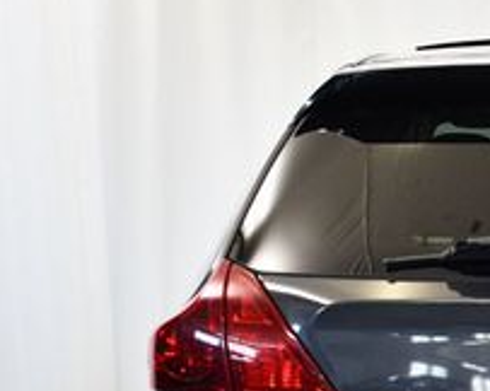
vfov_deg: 11.2
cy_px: 422
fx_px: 1970
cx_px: 649
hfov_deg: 13.6
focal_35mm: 136
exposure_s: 1/125
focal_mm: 31
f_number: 4.2
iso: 1250
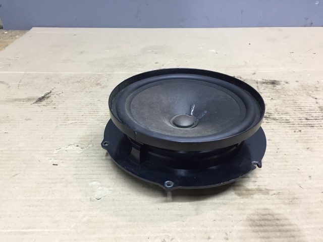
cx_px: 162
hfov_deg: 61.7
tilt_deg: -32.2
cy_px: 121
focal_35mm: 29
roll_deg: -3.0
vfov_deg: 48.2
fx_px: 271
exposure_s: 1/33
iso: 100
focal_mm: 4.15
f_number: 2.2
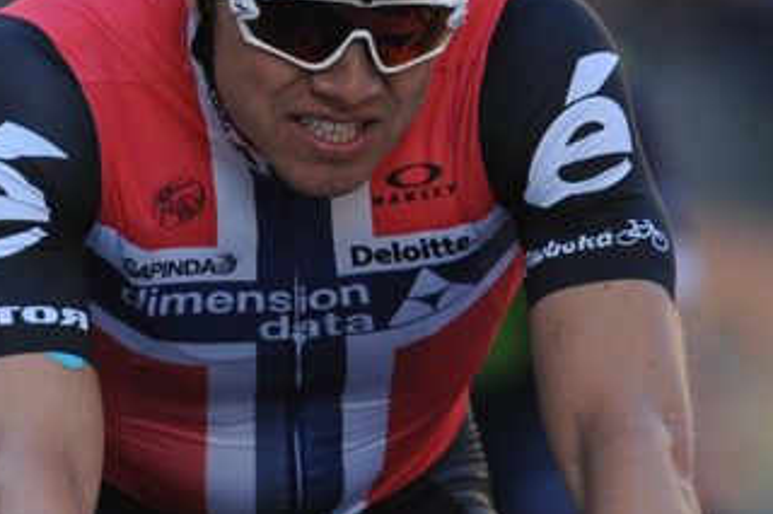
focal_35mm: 1125
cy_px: 218
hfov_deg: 1.8
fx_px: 24143
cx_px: -266
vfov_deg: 1.2
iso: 800
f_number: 2.8
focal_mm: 300
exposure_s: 1/2000
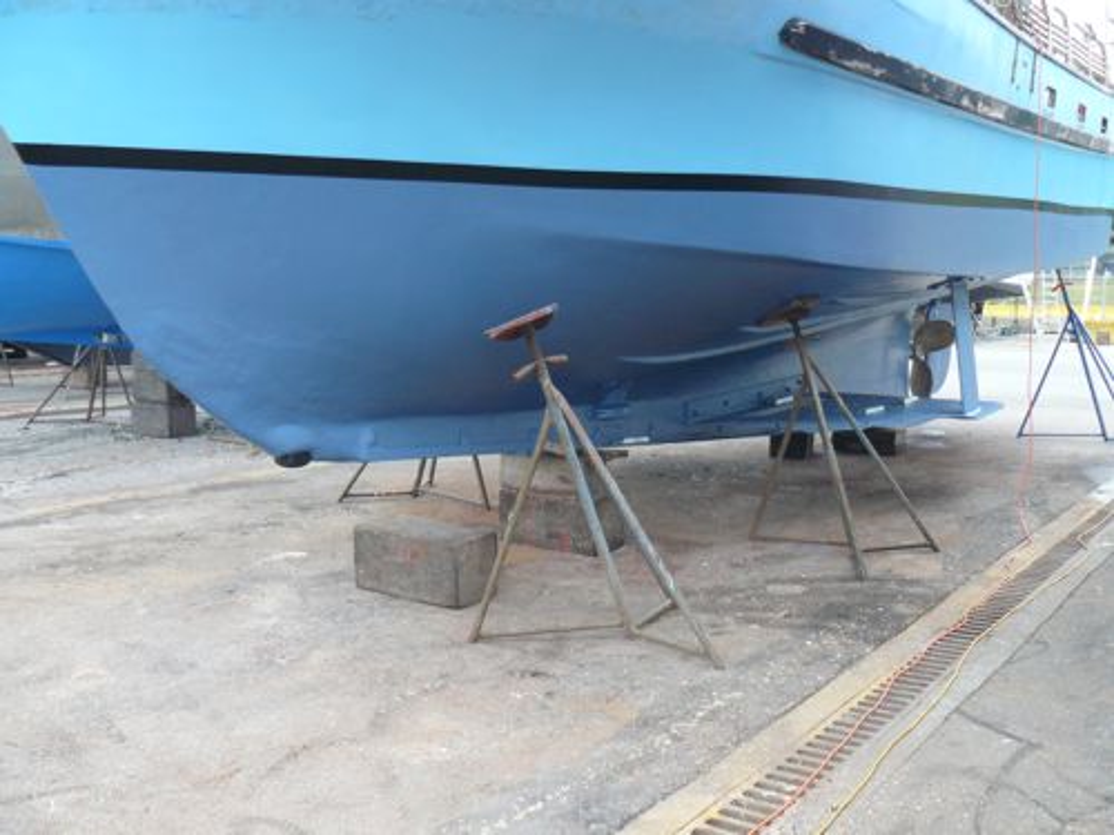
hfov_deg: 51.4
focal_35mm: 36
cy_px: 418
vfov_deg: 39.7
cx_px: 557
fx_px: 1159
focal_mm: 6
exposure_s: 1/80
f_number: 2.8
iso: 200
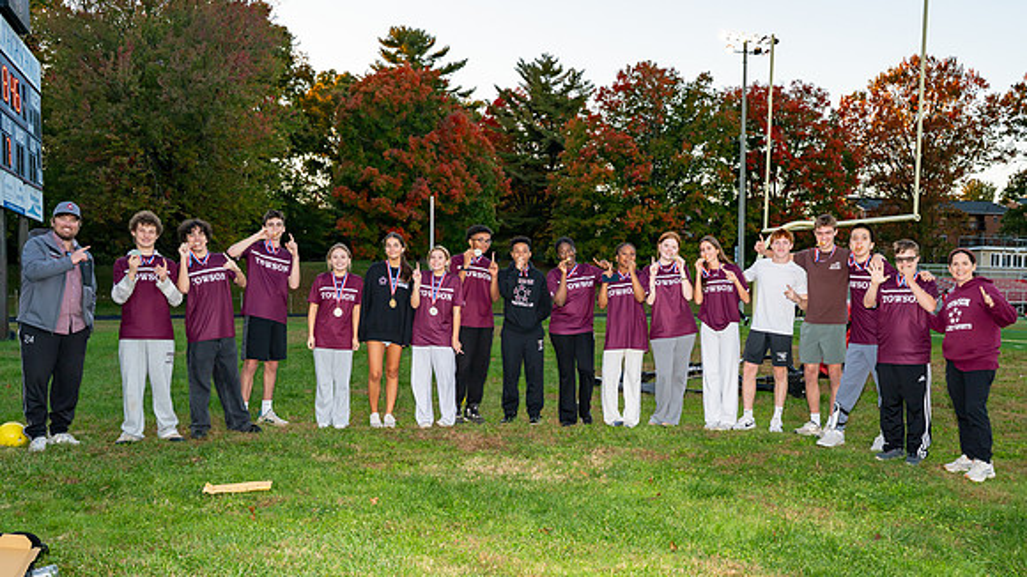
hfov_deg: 53.6
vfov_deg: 31.8
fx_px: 1012
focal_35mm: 37
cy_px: 343
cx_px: 591
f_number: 5.6
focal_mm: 25.5
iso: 100
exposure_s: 1/200
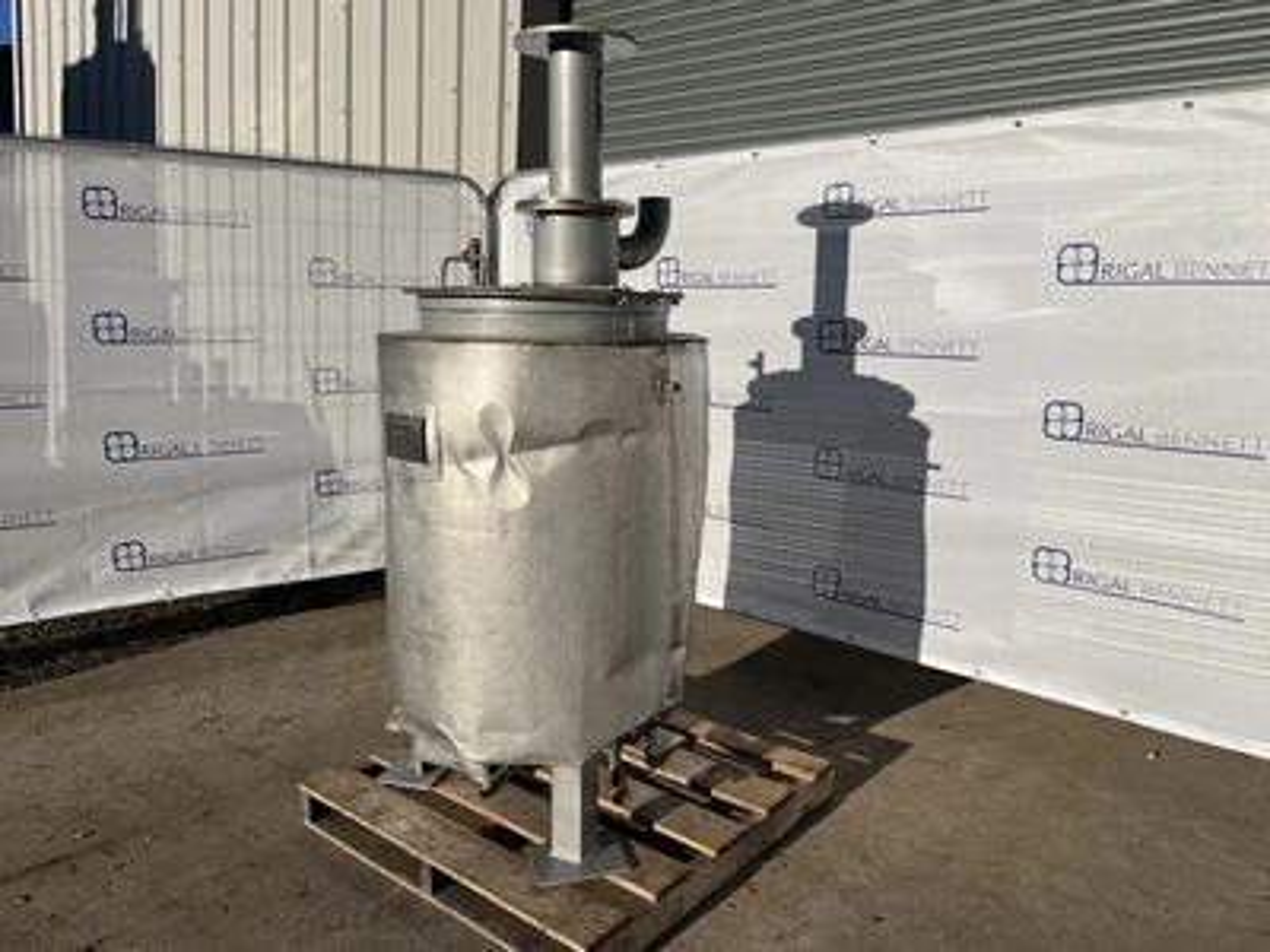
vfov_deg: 53.1
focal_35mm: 26
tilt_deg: -8.0
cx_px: 635
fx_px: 954
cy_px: 476
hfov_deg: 67.3
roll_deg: -2.1
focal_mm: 5.1
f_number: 1.6
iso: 50
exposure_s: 1/6173
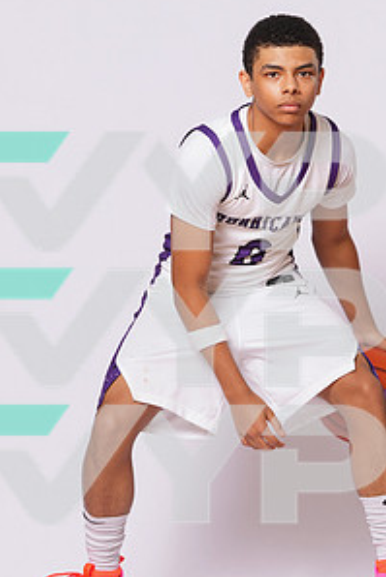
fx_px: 2474
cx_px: 242
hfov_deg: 8.9
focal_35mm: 154
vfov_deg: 13.3
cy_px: 329
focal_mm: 102
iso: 200
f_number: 7.1
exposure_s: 1/200
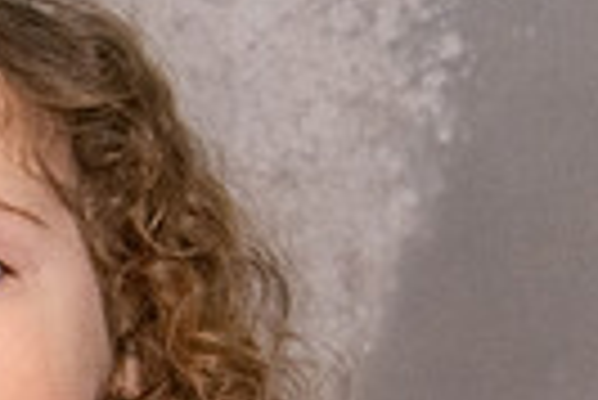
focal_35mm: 366
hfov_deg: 5.6
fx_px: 6086
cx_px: -342
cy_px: 339
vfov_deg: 3.8
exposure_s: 1/100
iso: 5000
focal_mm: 56
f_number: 11
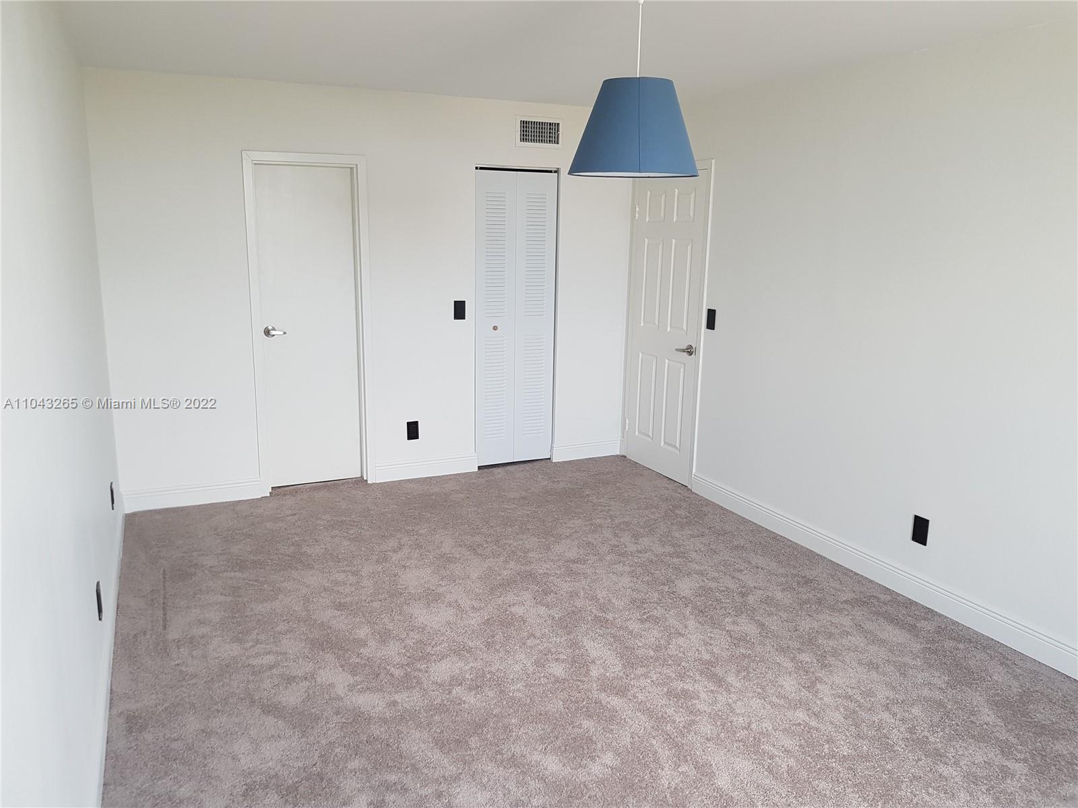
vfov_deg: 53.1
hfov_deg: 67.3
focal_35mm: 26
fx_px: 810
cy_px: 404
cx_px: 539
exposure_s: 1/100
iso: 64
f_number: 1.7
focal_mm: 4.2
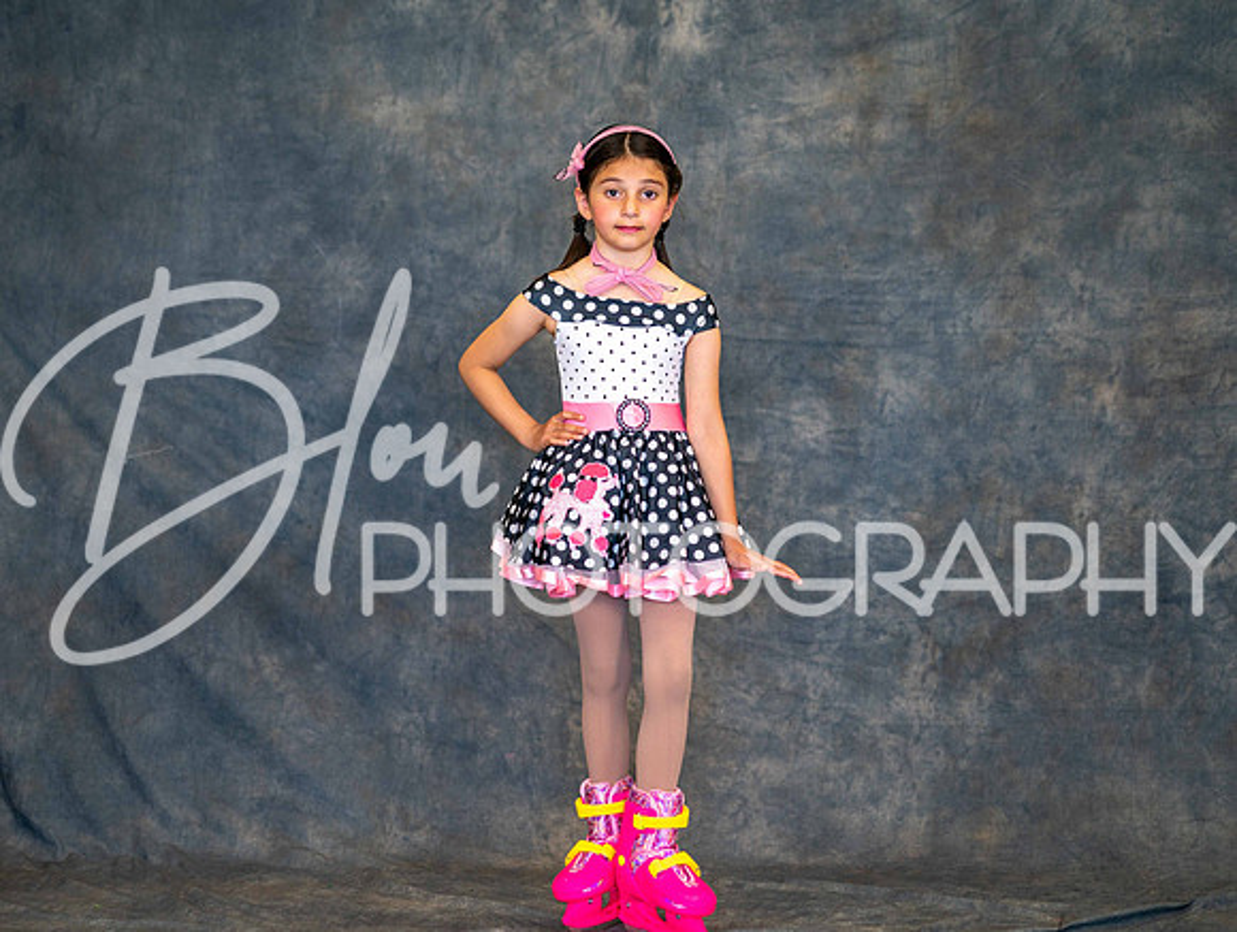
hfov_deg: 18.6
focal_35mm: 105
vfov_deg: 14.1
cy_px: 400
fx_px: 3772
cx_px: 543
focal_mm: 85
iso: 320
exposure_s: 1/200
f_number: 1.8
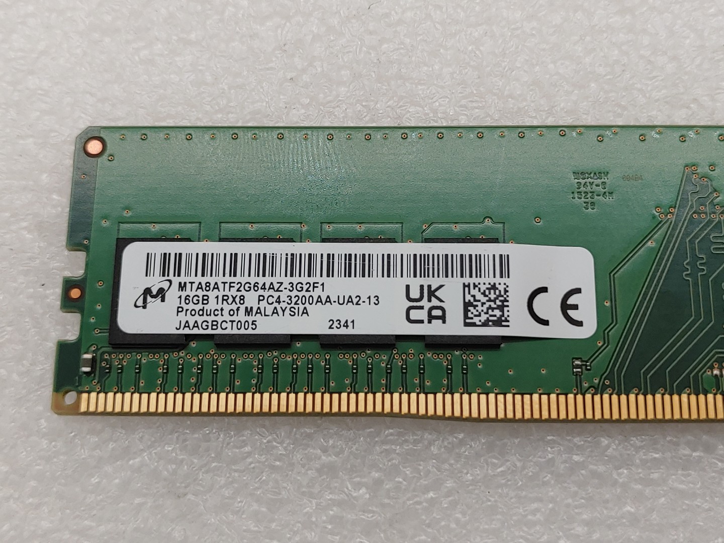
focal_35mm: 49
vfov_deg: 29.7
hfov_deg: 38.9
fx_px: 1025
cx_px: 362
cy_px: 272
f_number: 1.8
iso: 50
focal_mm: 4.36
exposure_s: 1/172
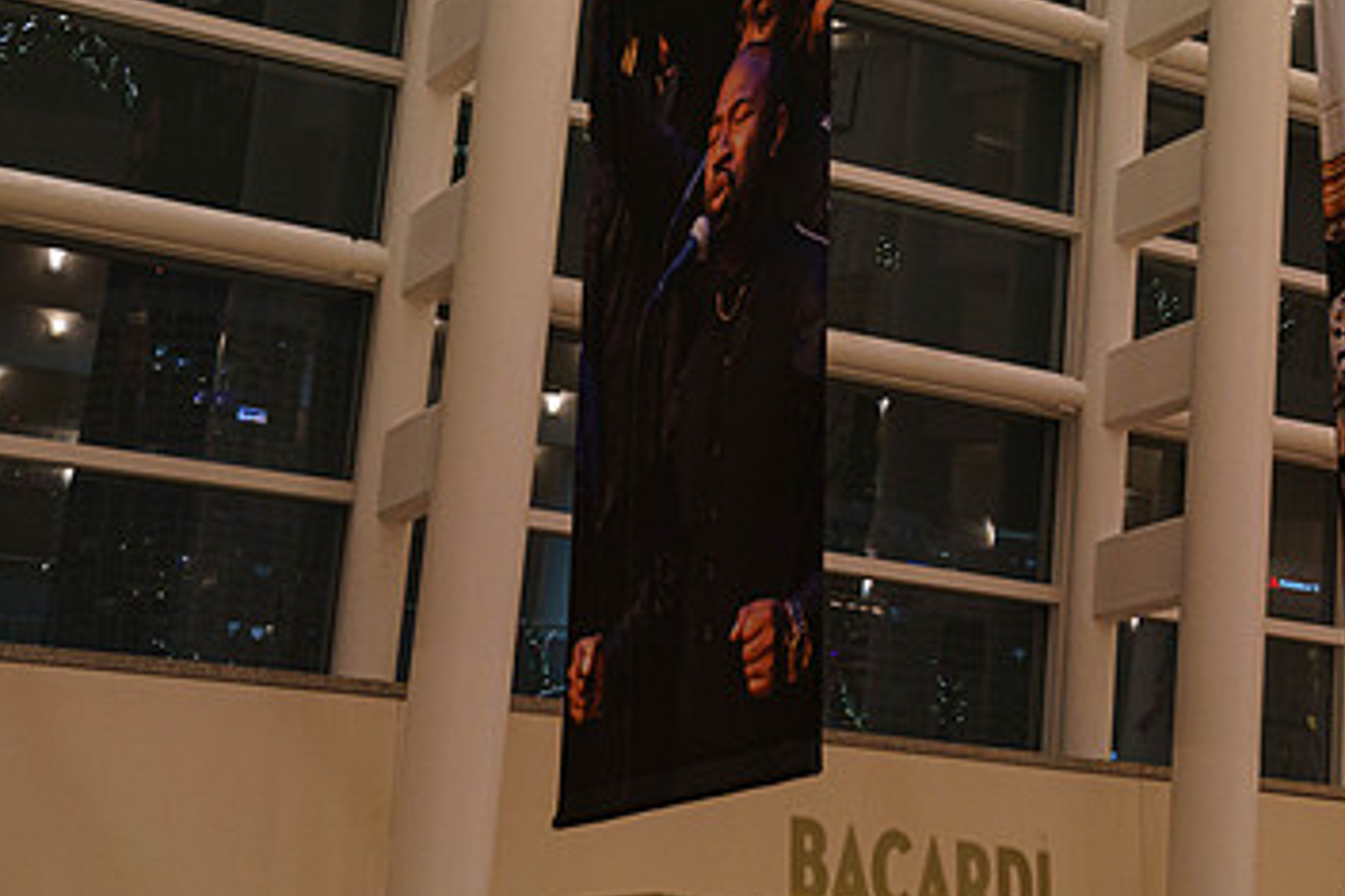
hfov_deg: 27.3
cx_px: 823
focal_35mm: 74
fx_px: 2763
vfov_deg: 18.3
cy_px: 254
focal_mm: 45
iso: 3200
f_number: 3.2
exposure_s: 1/200
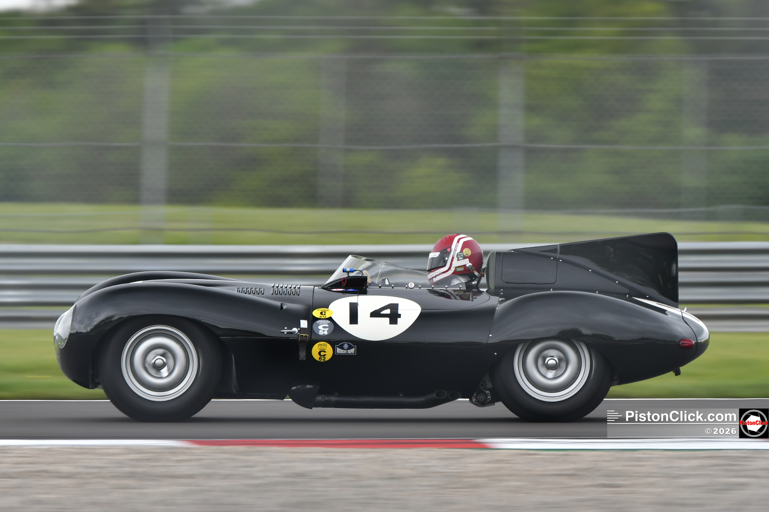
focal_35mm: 300
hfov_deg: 6.9
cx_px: 384
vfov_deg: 4.6
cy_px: 256
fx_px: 6407
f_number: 4.5
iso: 320
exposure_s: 1/200
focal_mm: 200
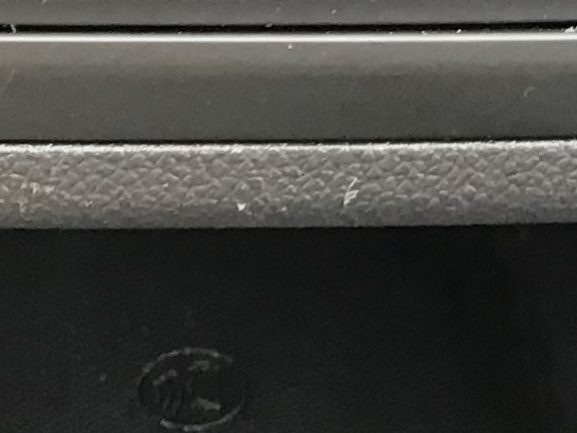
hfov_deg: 11.3
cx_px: 315
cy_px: -723
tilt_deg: -38.3
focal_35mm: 175
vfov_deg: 7.7
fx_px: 2918
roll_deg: -3.7
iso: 50
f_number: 2.4
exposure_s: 1/30
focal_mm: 3.3
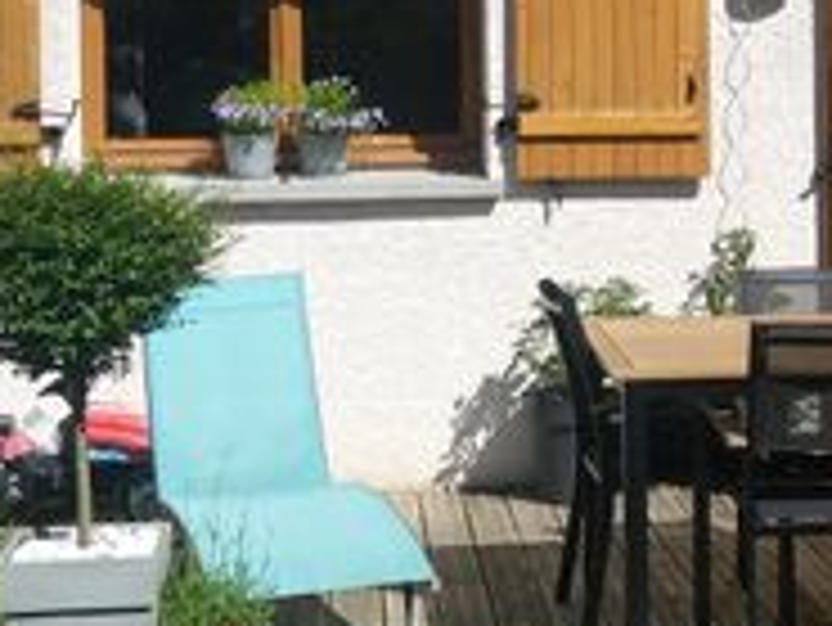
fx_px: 1948
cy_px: 50
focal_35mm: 81
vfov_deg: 17.9
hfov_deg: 23.9
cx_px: 616
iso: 100
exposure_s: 1/3258
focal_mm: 4.28
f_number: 1.75
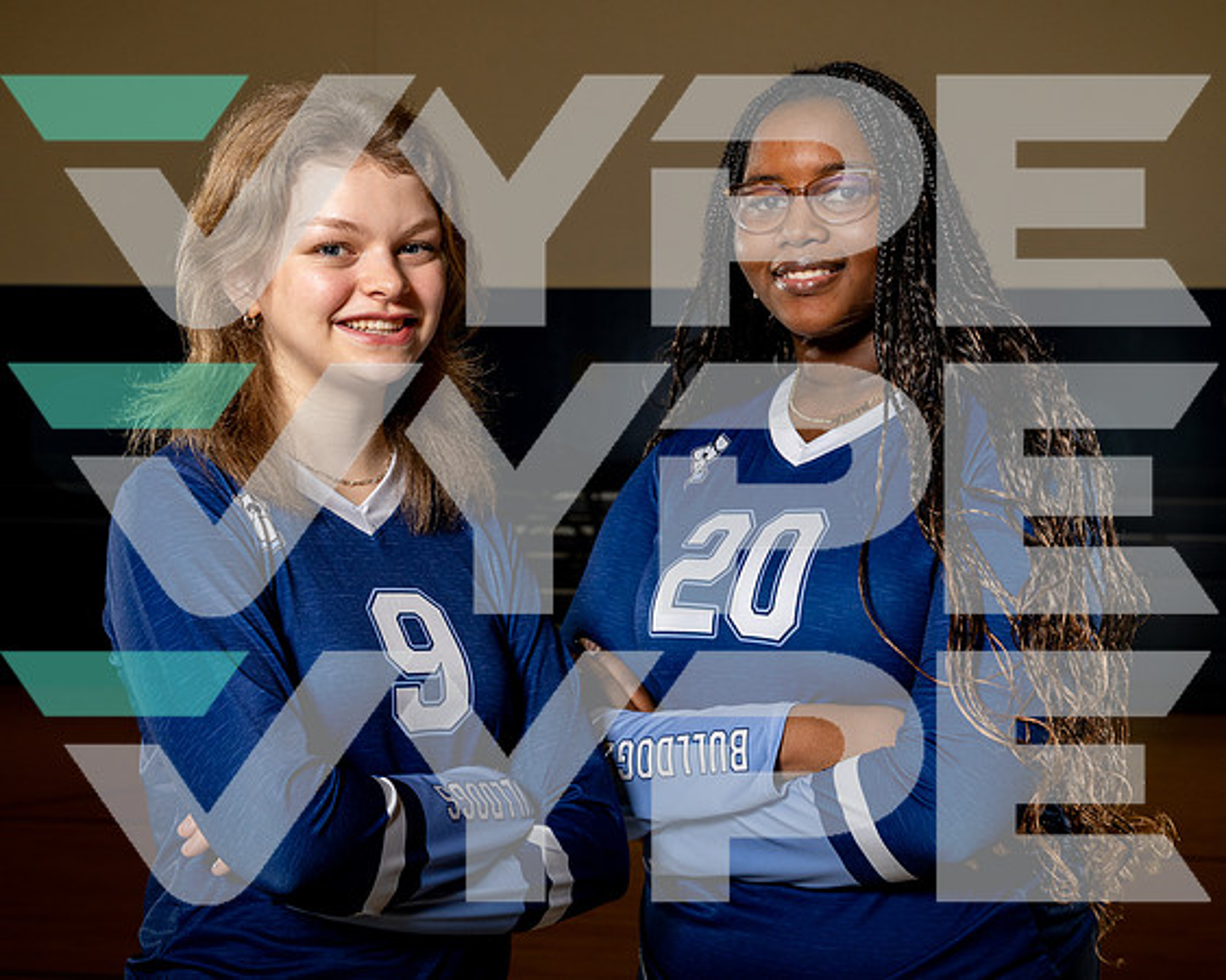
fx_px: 2311
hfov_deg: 29.7
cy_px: 490
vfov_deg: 23.9
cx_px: 558
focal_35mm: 64
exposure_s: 1/250
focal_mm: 56
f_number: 8
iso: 400
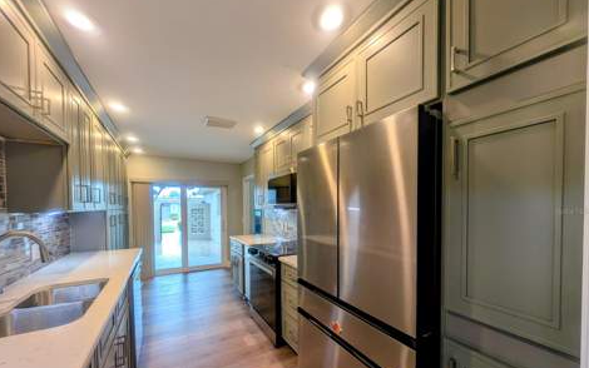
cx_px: 289
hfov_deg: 109.3
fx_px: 209
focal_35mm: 13
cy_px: 211
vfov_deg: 82.3
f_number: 1.7
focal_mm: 2.02
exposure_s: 1/168
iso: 48
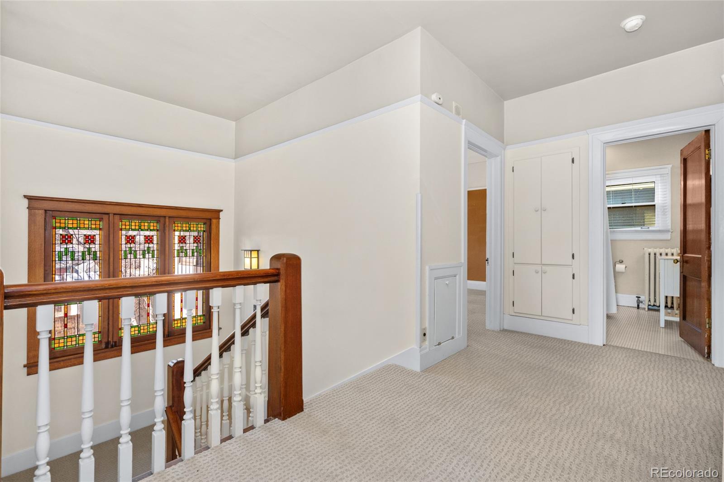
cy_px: 241
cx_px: 362
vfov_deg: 73.7
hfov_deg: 96.7
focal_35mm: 16
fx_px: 322
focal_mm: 16
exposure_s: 1/5
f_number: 8
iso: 640
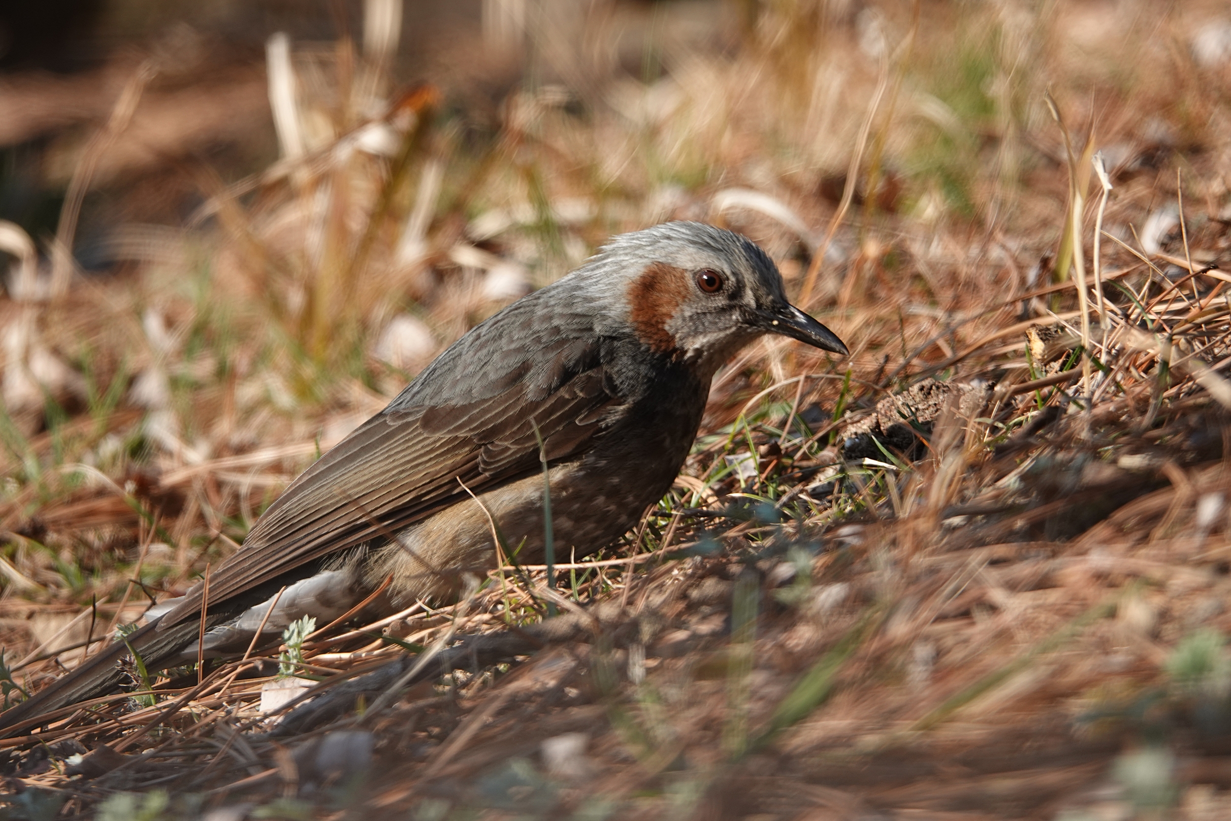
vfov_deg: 2.6
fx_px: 17986
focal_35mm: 526
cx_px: 616
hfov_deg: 3.9
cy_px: 410
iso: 100
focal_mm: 192.73
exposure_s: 1/320
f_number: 4
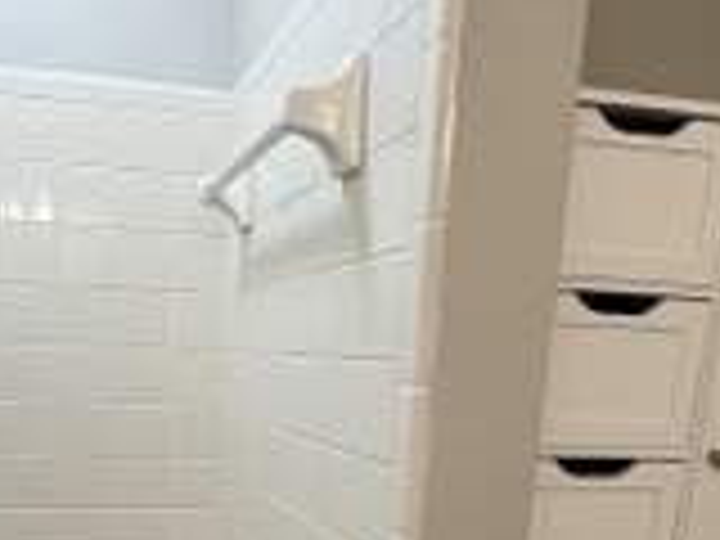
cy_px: 580
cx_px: 270
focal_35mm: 42
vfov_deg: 30.9
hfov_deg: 44.4
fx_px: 874
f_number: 2.2
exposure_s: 1/60
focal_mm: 2.22
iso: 125
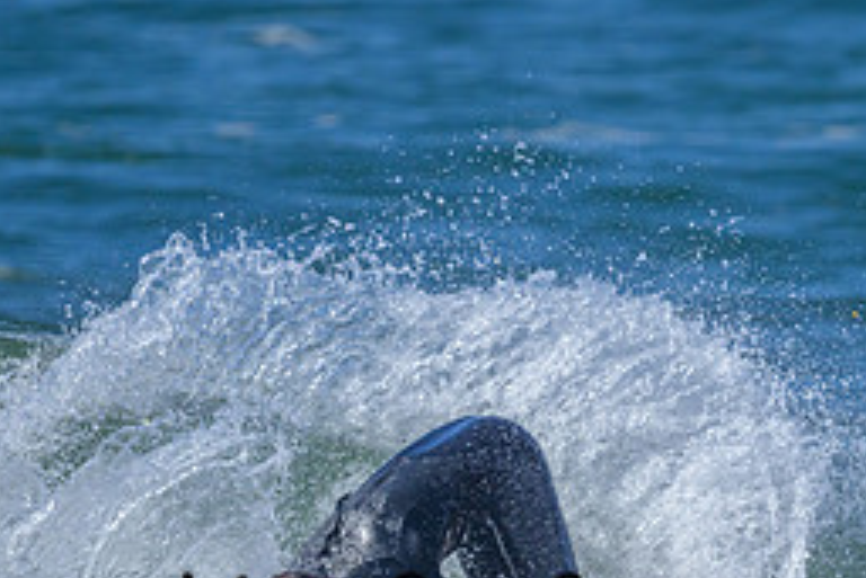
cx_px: 531
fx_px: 61013
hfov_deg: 0.8
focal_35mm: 2535
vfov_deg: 0.5
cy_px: 597
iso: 1400
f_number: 9
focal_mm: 1120
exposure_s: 1/4000
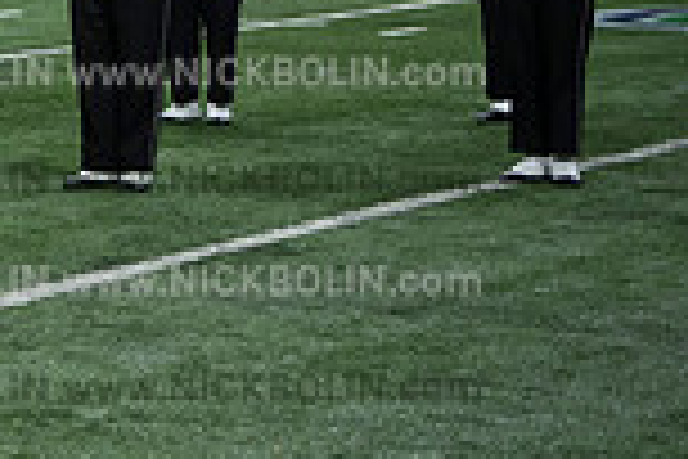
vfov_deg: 6.5
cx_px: -571
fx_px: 3994
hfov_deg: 9.4
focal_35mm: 209
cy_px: -133
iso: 1250
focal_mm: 55
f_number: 2.8
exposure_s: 1/1250
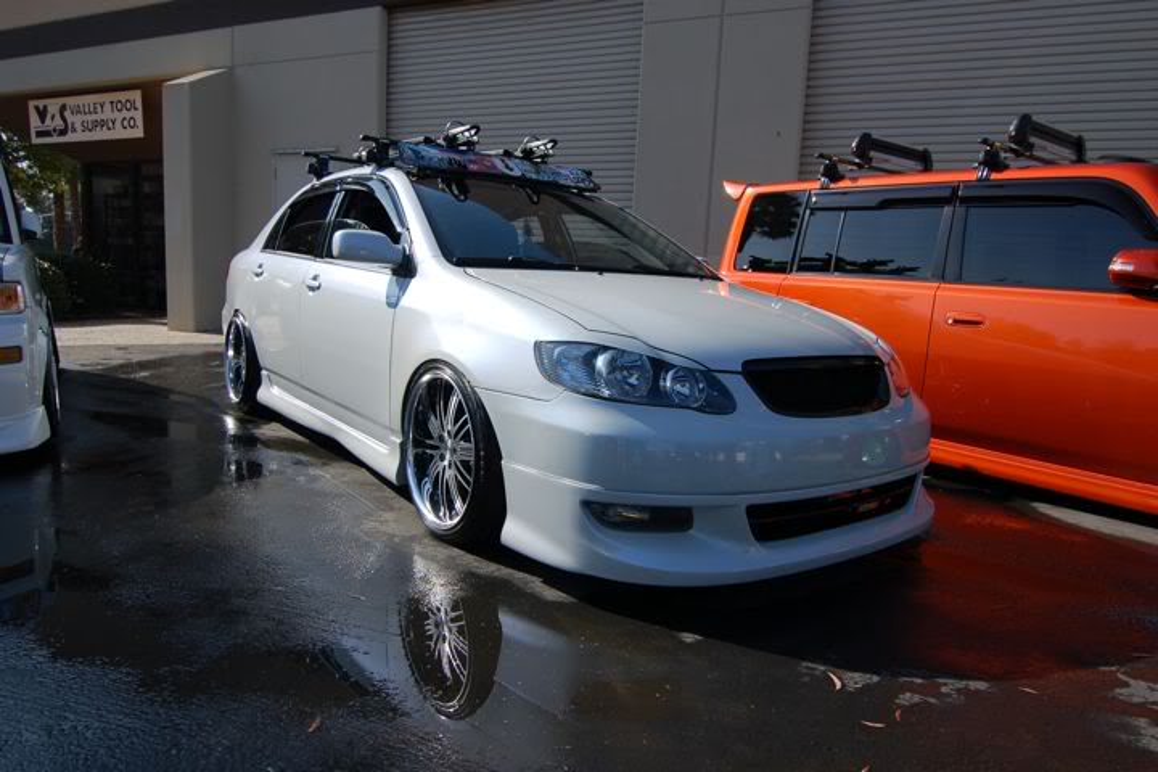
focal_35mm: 22
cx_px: 579
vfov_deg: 56.1
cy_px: 386
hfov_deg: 77.3
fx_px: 724
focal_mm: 15
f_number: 5.6
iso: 200
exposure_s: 1/1000
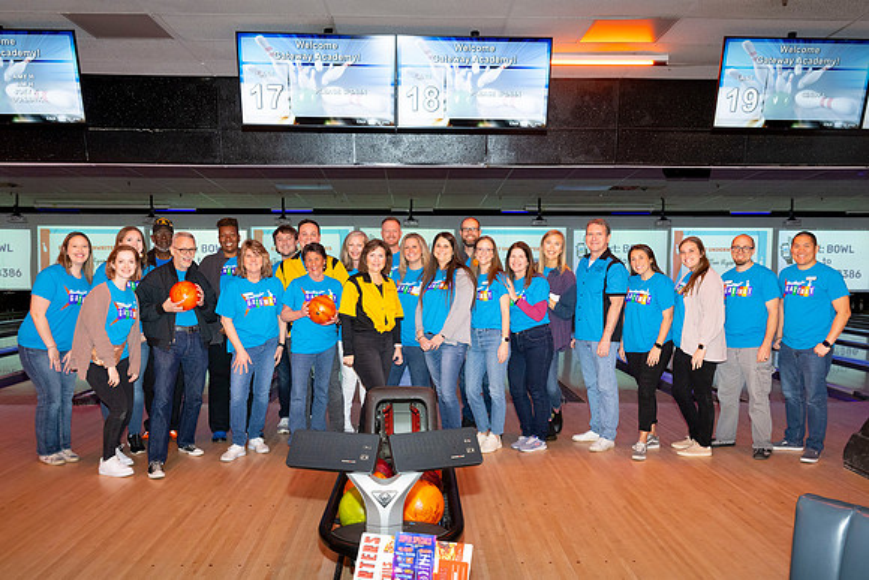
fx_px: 762
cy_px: 314
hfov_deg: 59.4
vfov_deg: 41.6
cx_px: 433
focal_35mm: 32
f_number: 5.6
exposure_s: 1/60
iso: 1600
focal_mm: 28
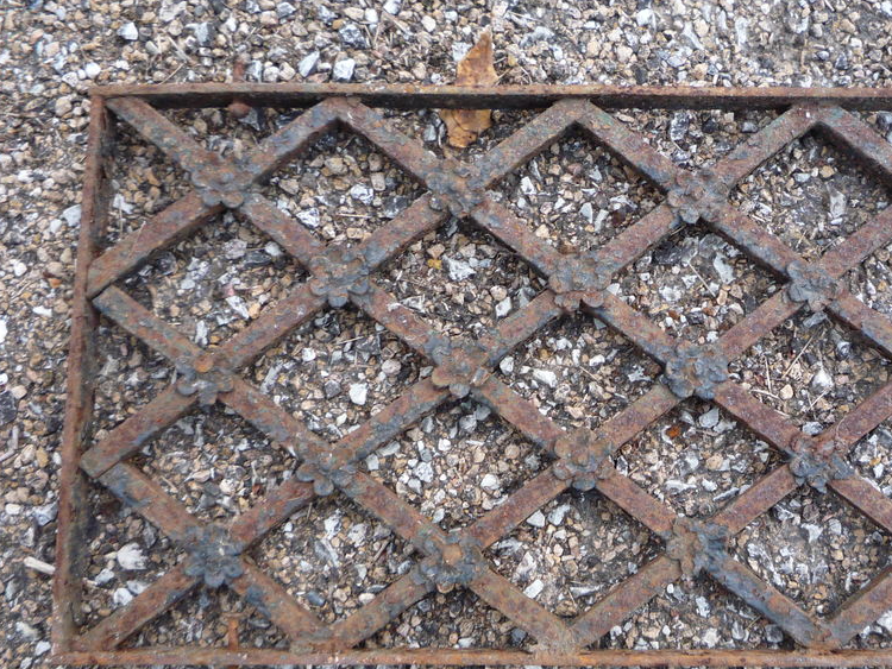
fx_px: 1031
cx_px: 561
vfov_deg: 35.8
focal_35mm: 40
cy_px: 402
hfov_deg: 46.3
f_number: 3.3
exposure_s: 1/30
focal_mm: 5.2
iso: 160
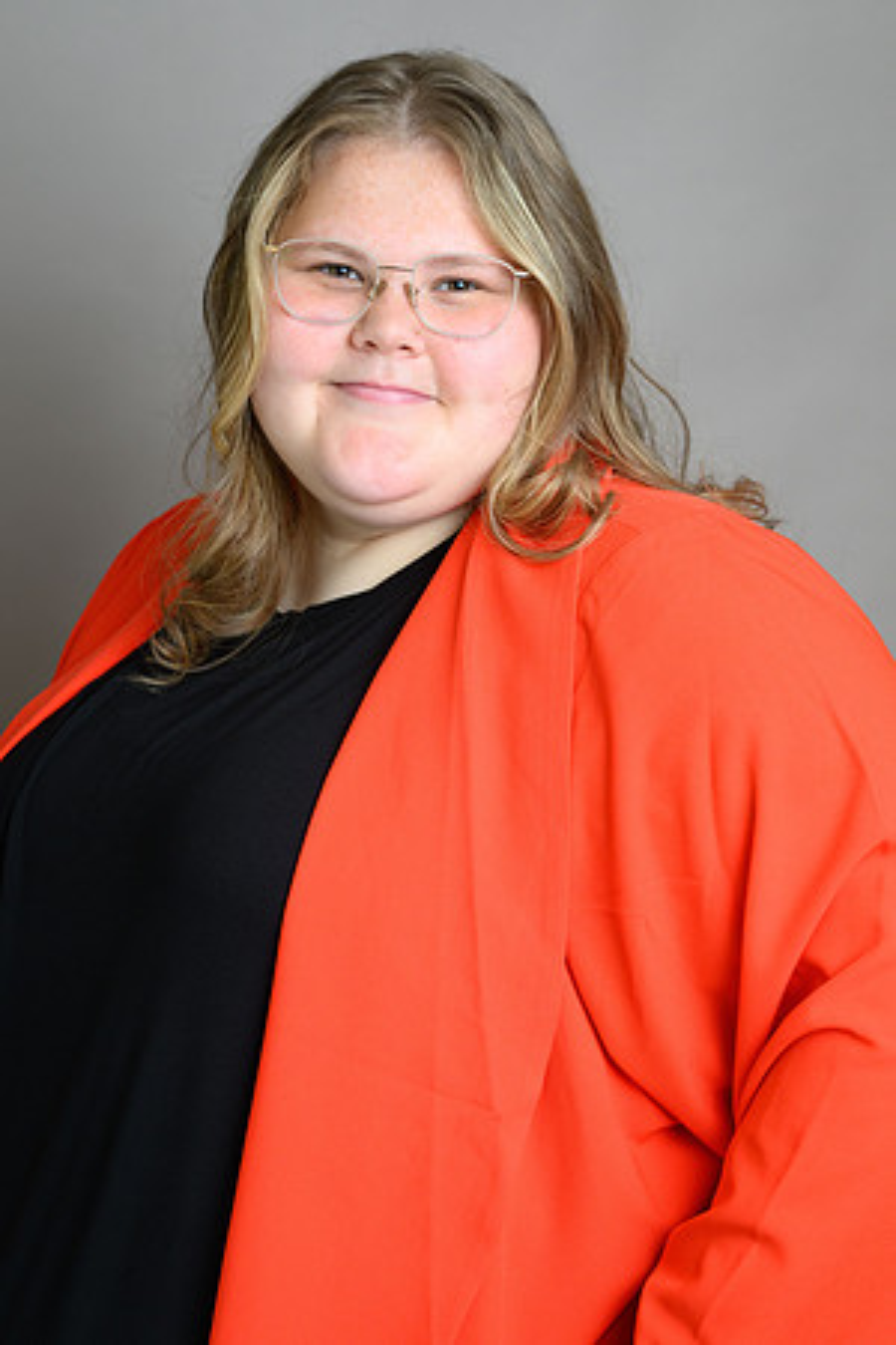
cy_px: 672
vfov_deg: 23.9
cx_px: 448
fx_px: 3173
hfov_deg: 16.1
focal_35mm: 85
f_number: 7.1
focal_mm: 85
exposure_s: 1/125
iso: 1000
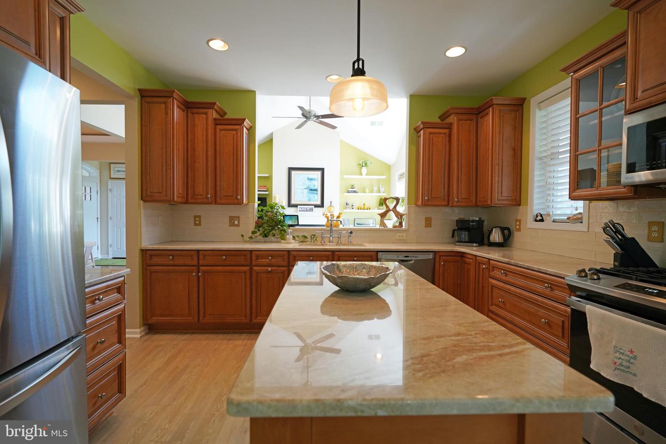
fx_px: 296
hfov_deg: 96.7
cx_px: 333
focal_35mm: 16
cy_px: 222
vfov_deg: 73.7
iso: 800
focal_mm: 16
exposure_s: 1/160
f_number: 4
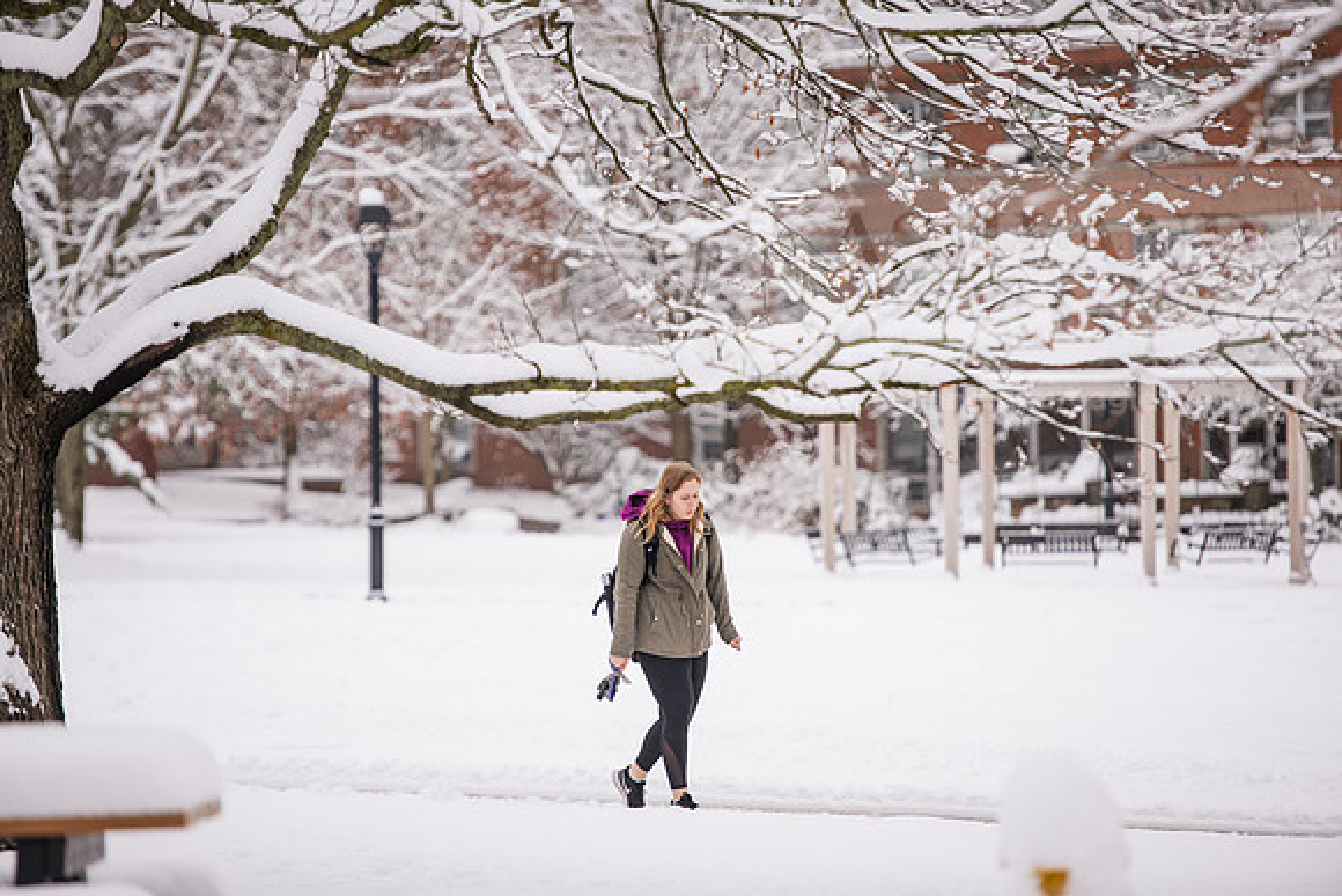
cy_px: 448
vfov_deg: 7.4
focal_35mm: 185
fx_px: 6898
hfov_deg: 11.1
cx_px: 671
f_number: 3.2
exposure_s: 1/400
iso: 125
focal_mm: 185
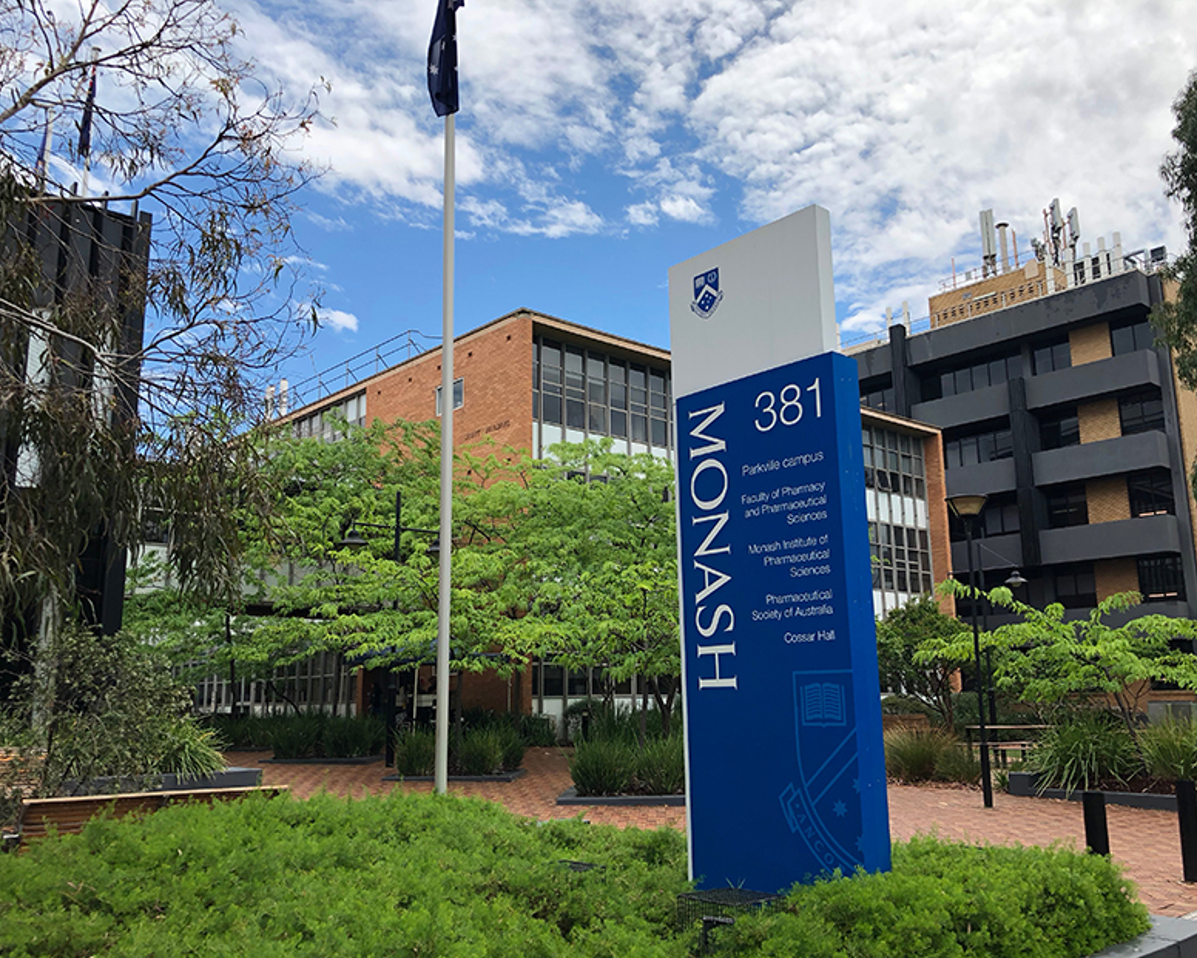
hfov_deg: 57.2
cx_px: 611
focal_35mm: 31
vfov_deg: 47.1
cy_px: 491
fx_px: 1098
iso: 20
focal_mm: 3.99
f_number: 1.8
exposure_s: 1/1499
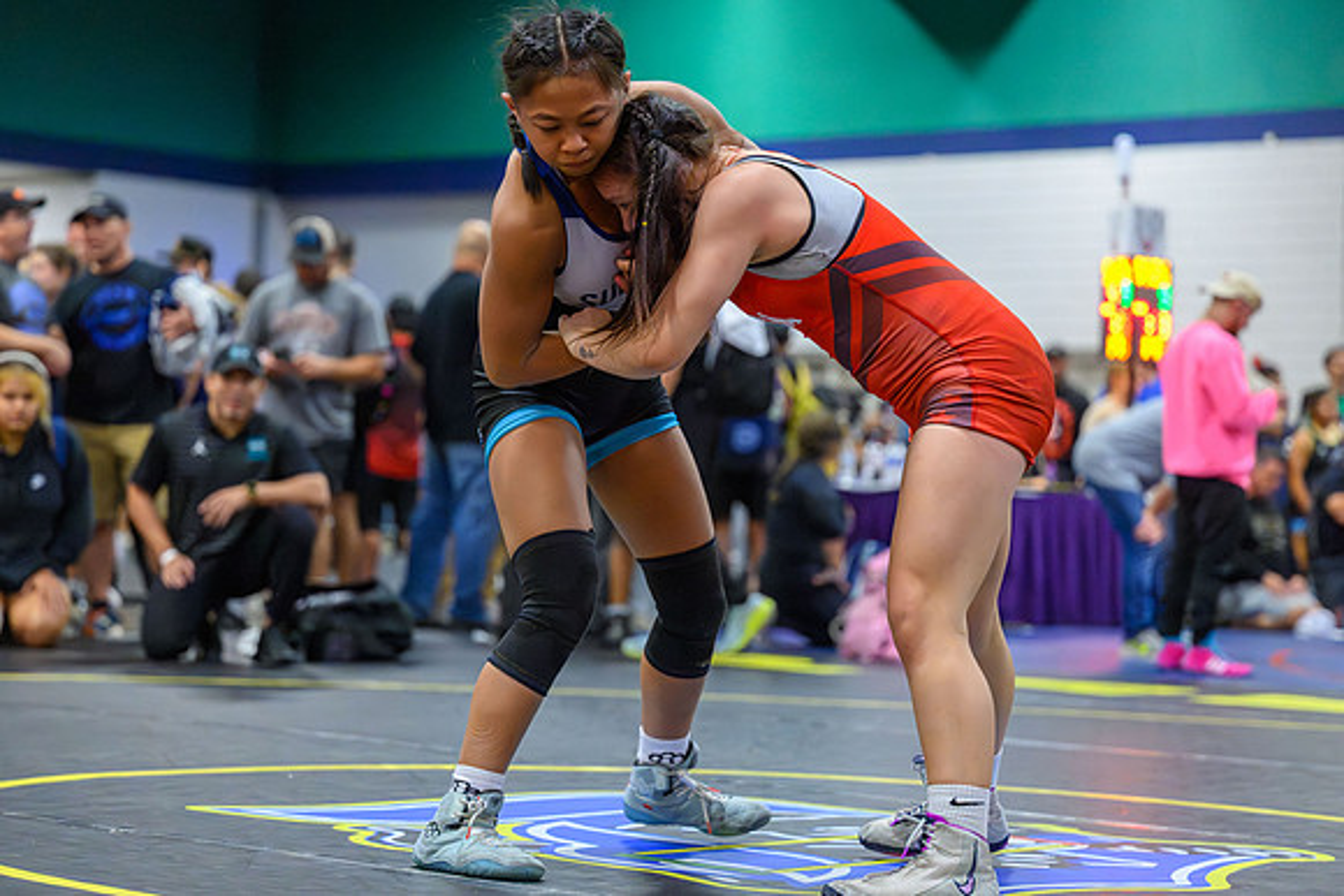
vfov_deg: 15.1
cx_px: 604
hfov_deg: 22.5
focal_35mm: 90
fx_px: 3375
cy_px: 421
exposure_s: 1/800
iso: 20000
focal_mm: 82
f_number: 2.8
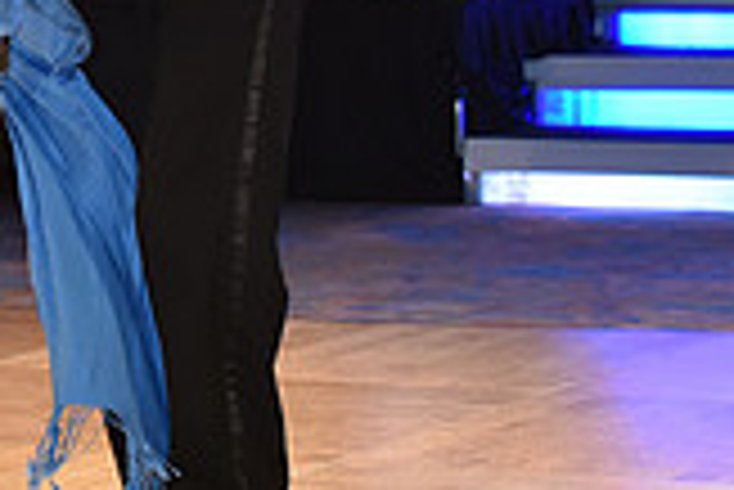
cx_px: -216
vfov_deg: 5.0
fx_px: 5653
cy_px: -128
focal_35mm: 277
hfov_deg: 7.4
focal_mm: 78
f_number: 4.5
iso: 2000
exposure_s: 1/250
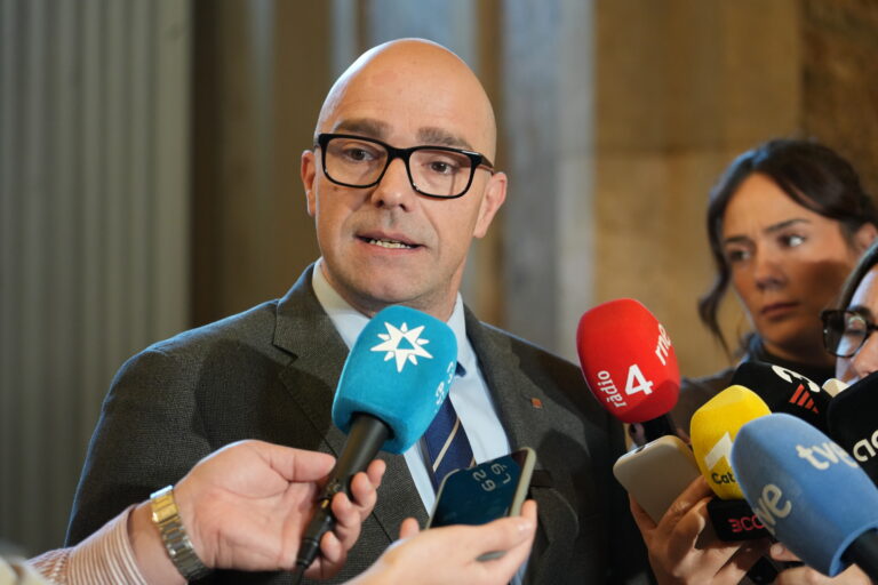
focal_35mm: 105
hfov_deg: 19.5
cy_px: 292
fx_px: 2561
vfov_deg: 13.0
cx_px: 439
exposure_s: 1/125
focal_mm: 105
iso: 3200
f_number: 4
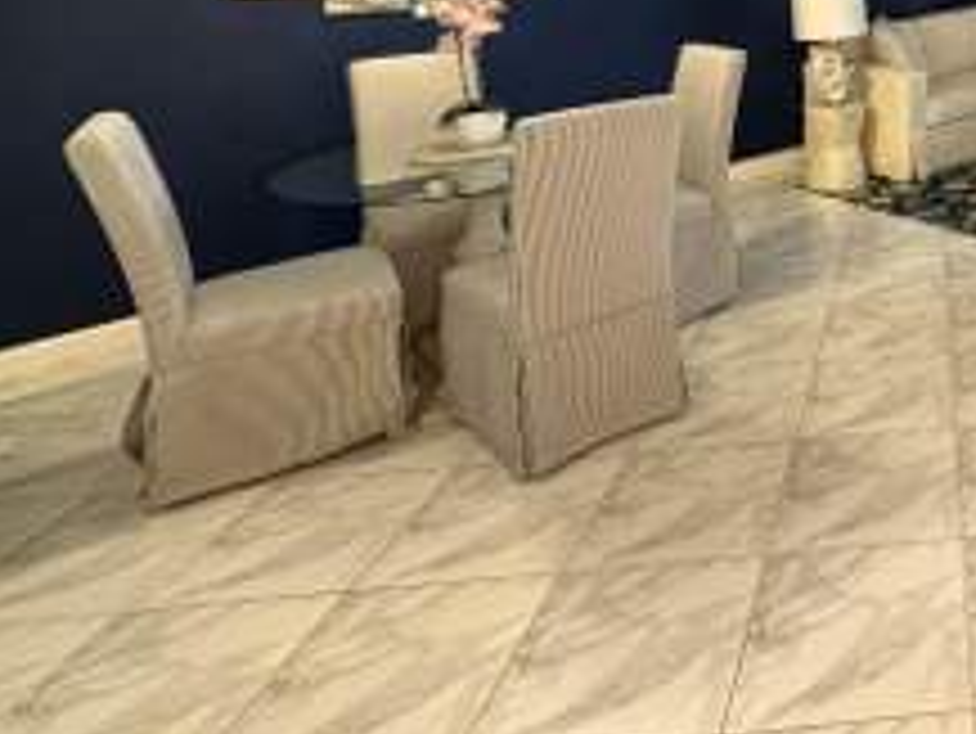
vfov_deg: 39.5
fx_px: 875
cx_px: 998
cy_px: -18
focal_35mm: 31
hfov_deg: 47.3
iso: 320
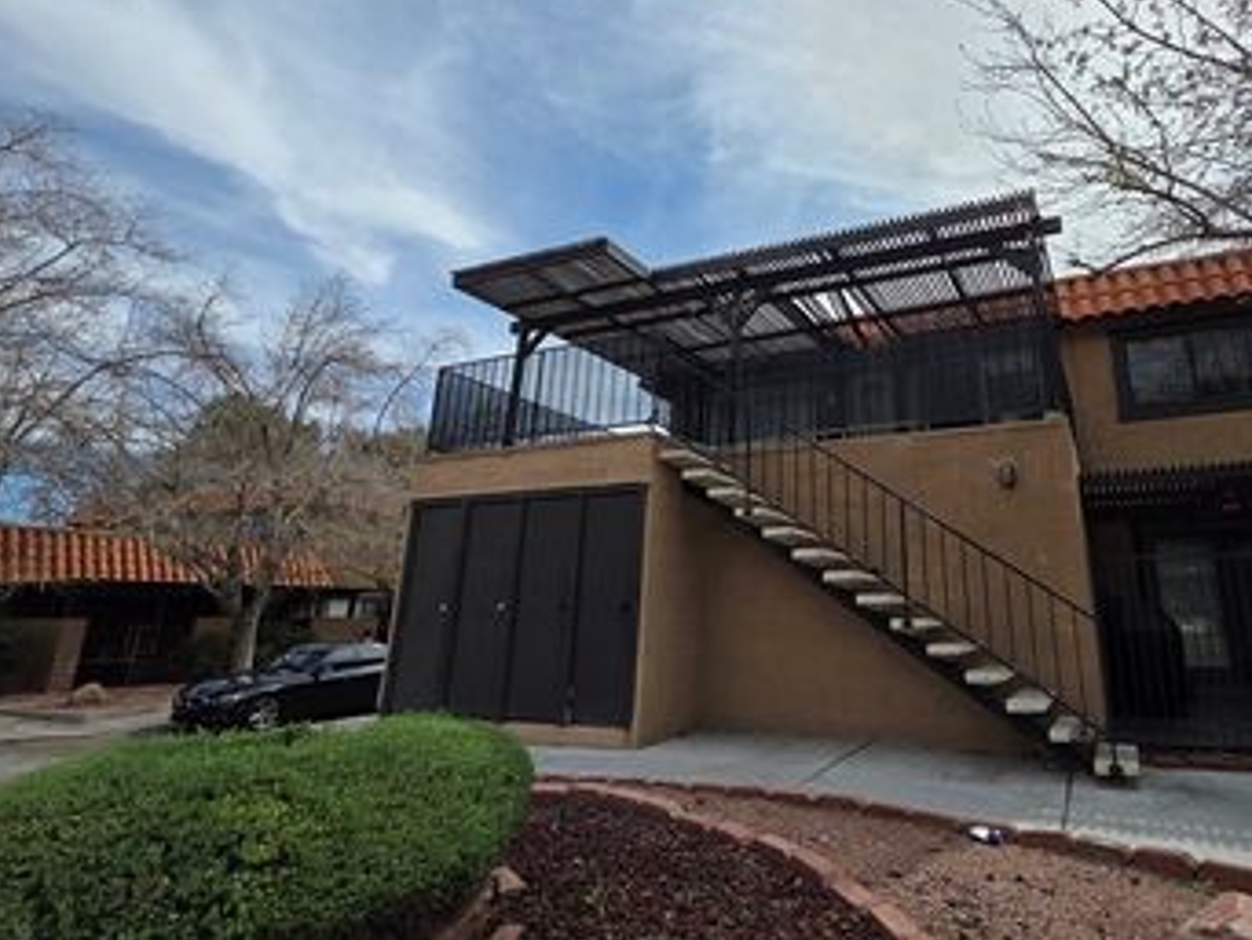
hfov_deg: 82.8
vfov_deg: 68.4
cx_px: 791
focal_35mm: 19
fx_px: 688
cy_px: 404
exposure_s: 1/4313
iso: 40
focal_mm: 2.2
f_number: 1.9
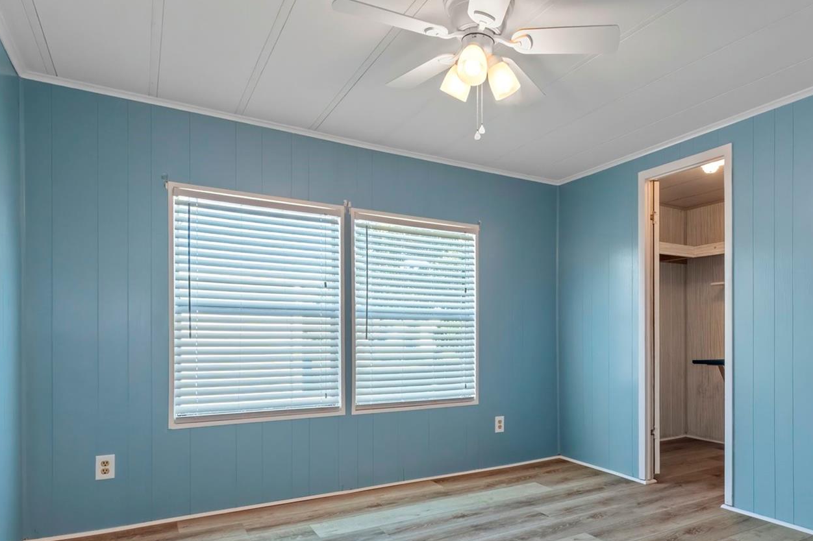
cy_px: 334
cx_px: 510
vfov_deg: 54.5
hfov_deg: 74.8
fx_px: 519
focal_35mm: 23
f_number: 9.5
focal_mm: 12
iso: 800
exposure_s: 1/4
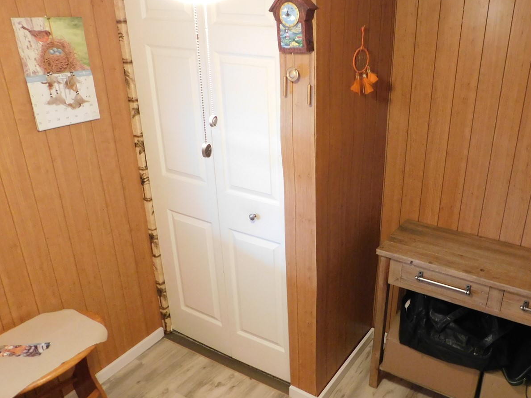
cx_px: 350
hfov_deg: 57.2
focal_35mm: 31
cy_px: 202
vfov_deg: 45.4
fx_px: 475
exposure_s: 1/10
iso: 400
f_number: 3
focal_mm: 4
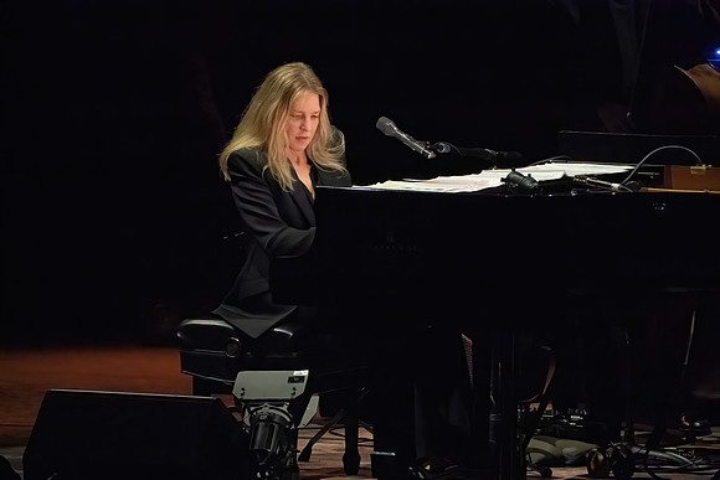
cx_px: 456
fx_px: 10139
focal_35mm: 507
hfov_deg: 4.1
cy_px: 304
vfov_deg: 2.7
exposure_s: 1/320
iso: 25600
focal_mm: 400
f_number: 8
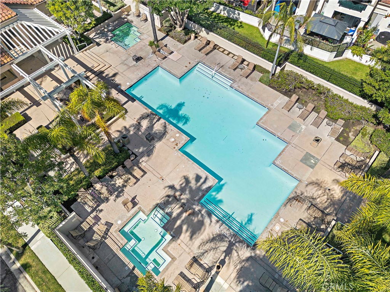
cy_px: 146
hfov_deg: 71.6
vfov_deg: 56.8
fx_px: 270
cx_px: 195
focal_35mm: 24
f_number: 1.7
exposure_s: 1/2500
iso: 100
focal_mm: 6.72
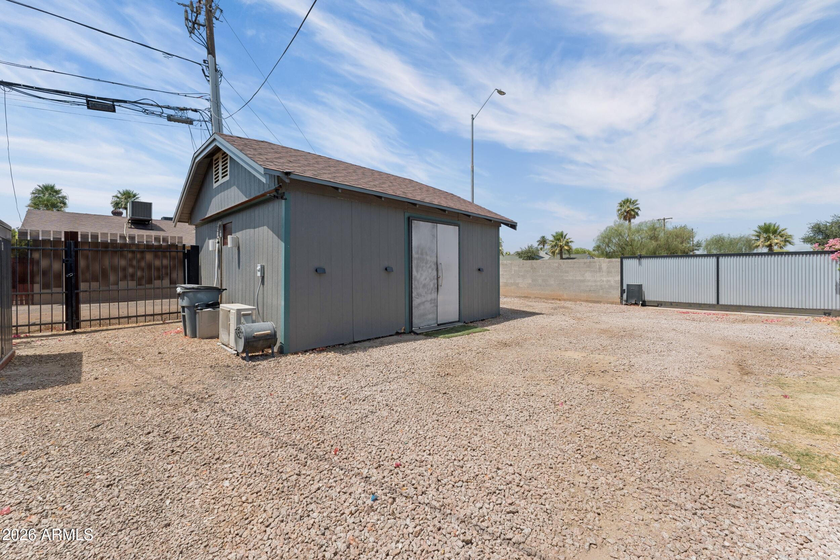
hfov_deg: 104.3
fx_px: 327
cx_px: 420
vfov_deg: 81.2
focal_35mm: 14
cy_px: 280
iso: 100
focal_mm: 14
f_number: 9
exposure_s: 1/250
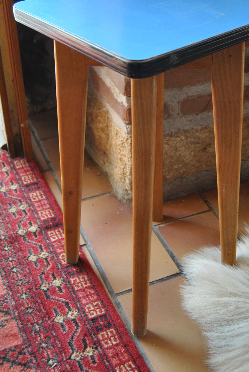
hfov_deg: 24.7
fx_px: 569
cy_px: 134
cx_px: 146
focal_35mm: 55
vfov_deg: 35.9
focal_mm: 26
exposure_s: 1/80
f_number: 4.5
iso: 200
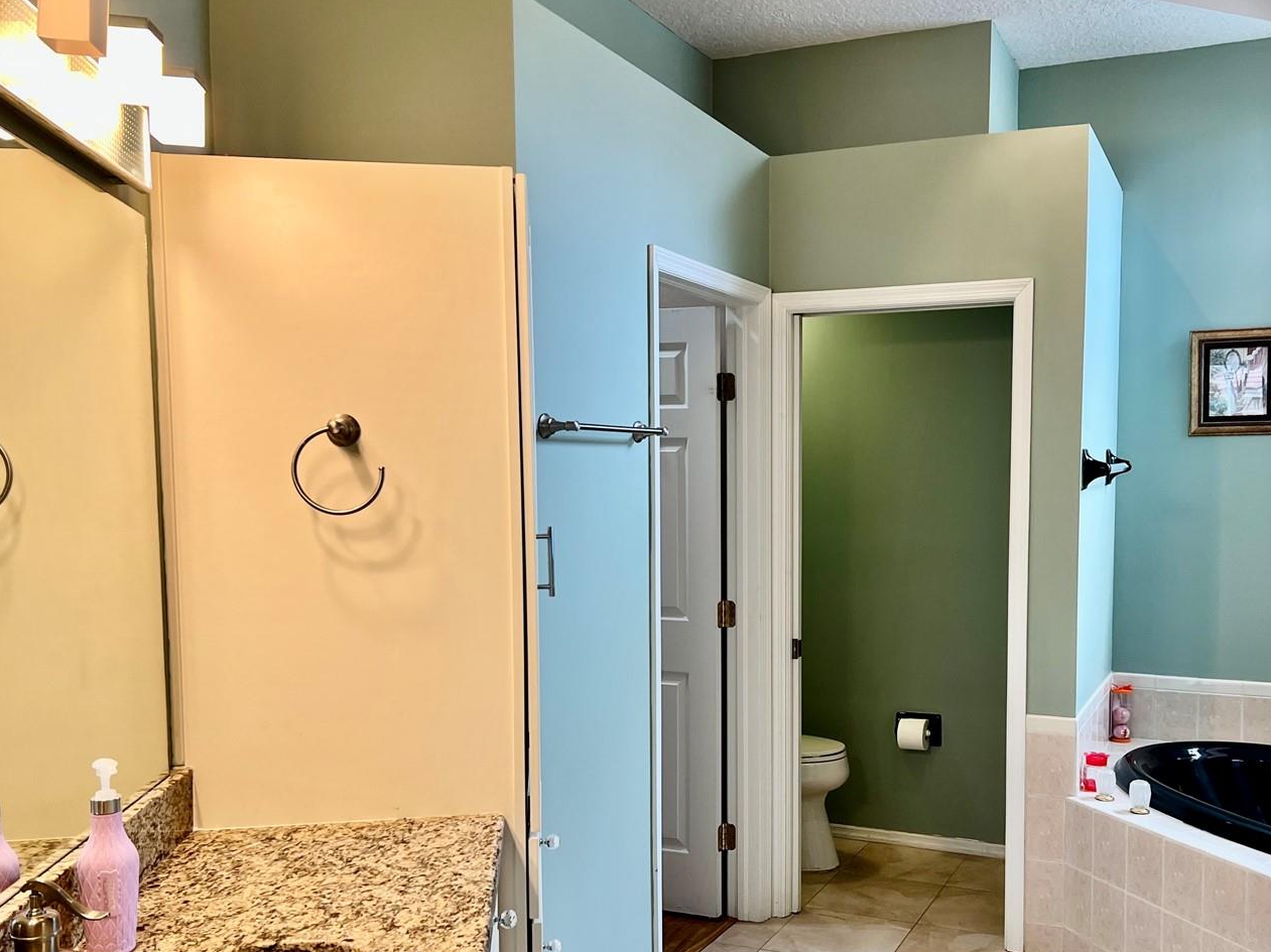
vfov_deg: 42.8
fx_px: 1211
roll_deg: +0.2
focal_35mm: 33
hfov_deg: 55.0
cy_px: 550
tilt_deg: -4.0
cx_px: 756
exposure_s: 1/120
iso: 100
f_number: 1.5
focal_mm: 5.7
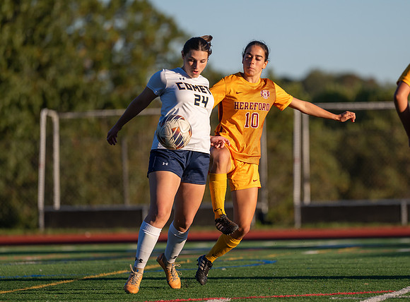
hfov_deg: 5.6
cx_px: 247
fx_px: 4213
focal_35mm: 358
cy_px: 163
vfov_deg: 4.1
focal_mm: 200
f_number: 2.8
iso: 125
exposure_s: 1/2000
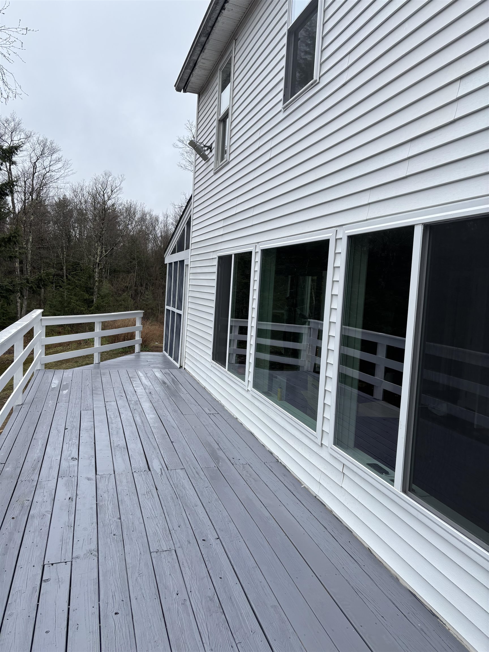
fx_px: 490
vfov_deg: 67.3
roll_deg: -5.1
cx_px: 244
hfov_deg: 53.1
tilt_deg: -3.1
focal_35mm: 26
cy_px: 326
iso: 50
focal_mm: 5.96
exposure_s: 1/894
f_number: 1.6
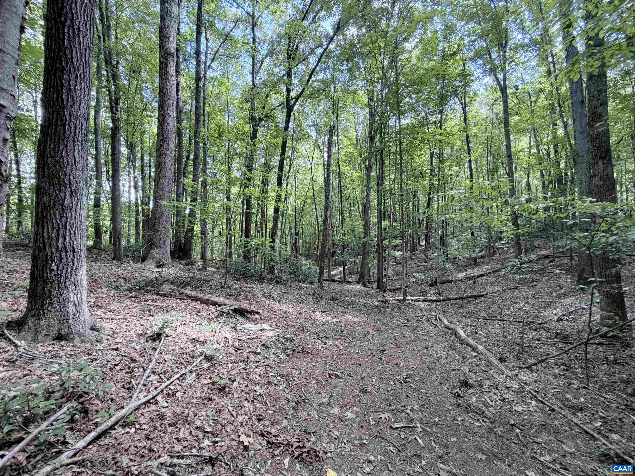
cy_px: 238
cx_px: 318
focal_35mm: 14
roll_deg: +2.4
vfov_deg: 85.7
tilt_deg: +1.5
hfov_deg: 102.1
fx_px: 257
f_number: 2.2
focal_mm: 2.22
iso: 200
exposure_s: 1/121
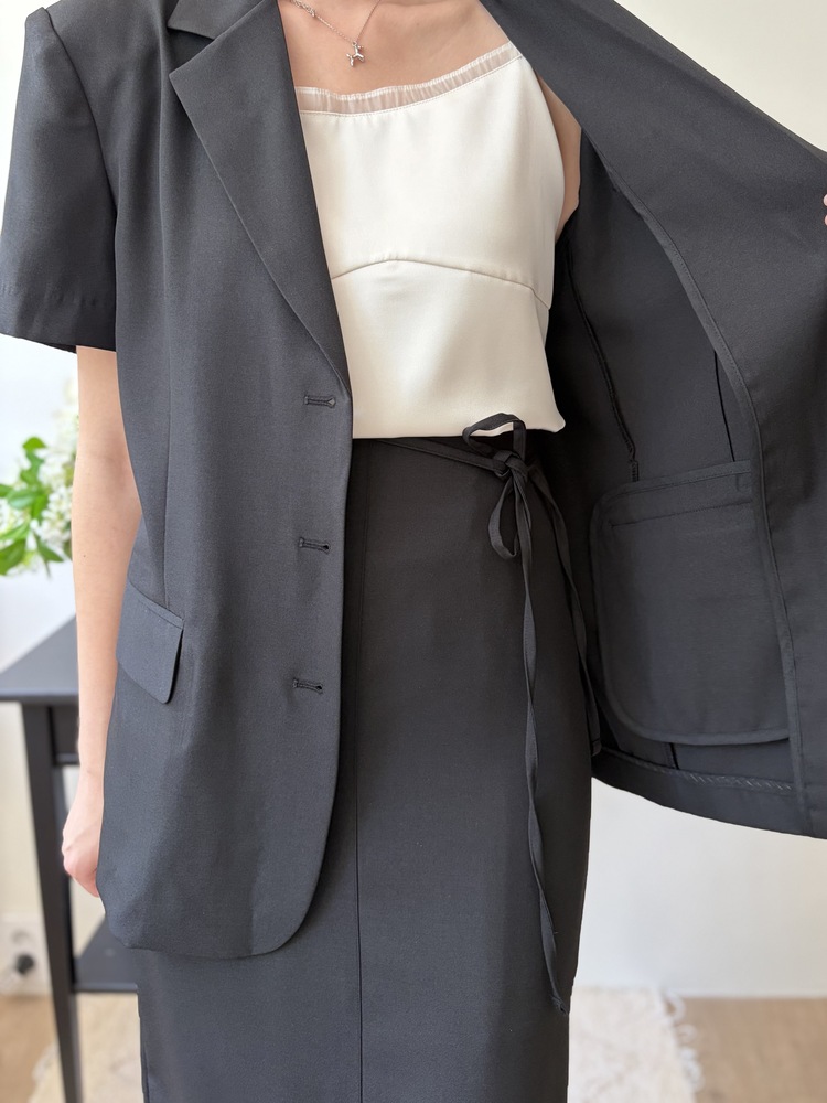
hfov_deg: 53.1
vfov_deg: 67.3
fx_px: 828
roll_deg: +1.1
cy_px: 552
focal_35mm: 26
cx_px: 414
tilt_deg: -10.4
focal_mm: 5.96
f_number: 1.6
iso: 160
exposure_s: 1/60
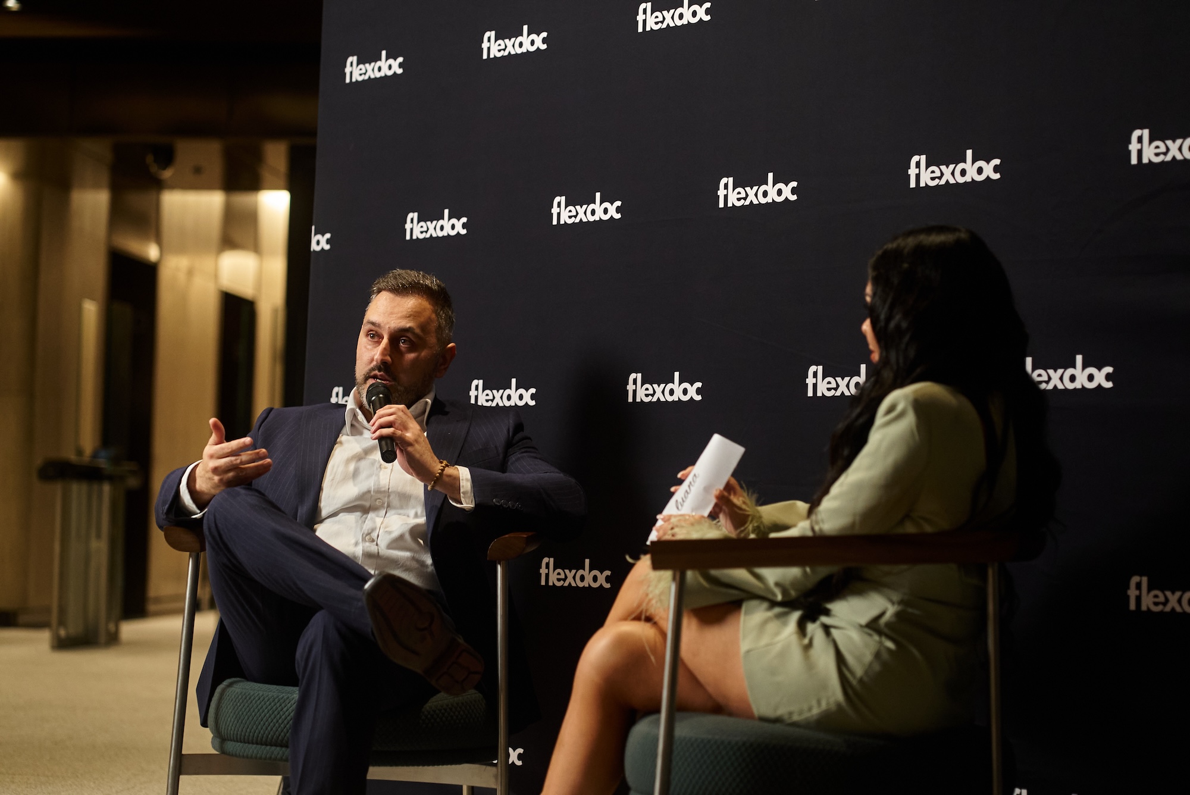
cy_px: 398
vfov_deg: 16.1
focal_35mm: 85
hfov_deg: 23.9
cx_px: 595
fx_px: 2811
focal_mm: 85
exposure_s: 1/125
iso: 3200
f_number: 2.8
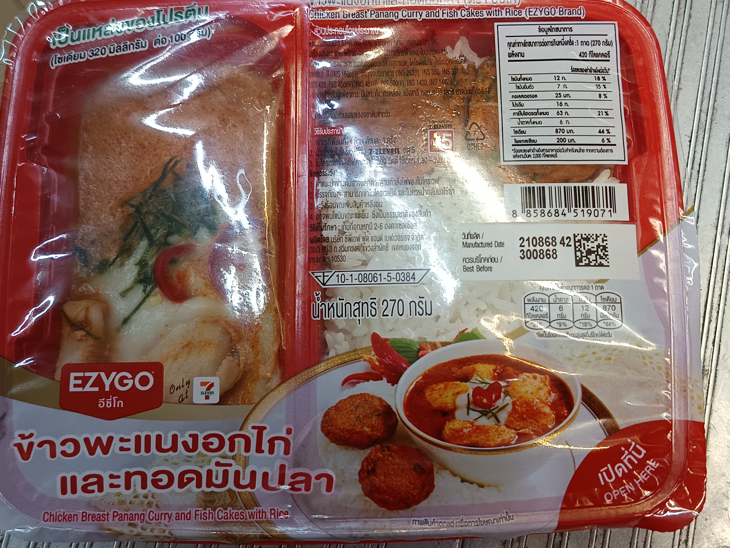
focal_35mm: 24
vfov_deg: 56.8
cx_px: 365
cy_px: 274
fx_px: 506
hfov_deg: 71.6
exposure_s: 1/50
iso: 201
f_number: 1.7
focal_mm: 5.31
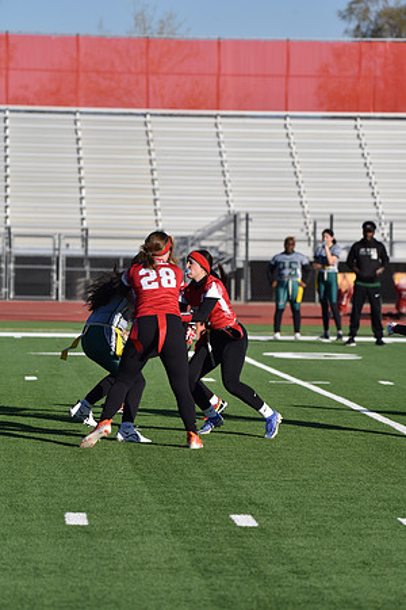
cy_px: 305
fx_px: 3552
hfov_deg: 6.5
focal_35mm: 210
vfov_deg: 9.8
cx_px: 203
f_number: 5.3
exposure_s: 1/1000
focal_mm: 210
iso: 100
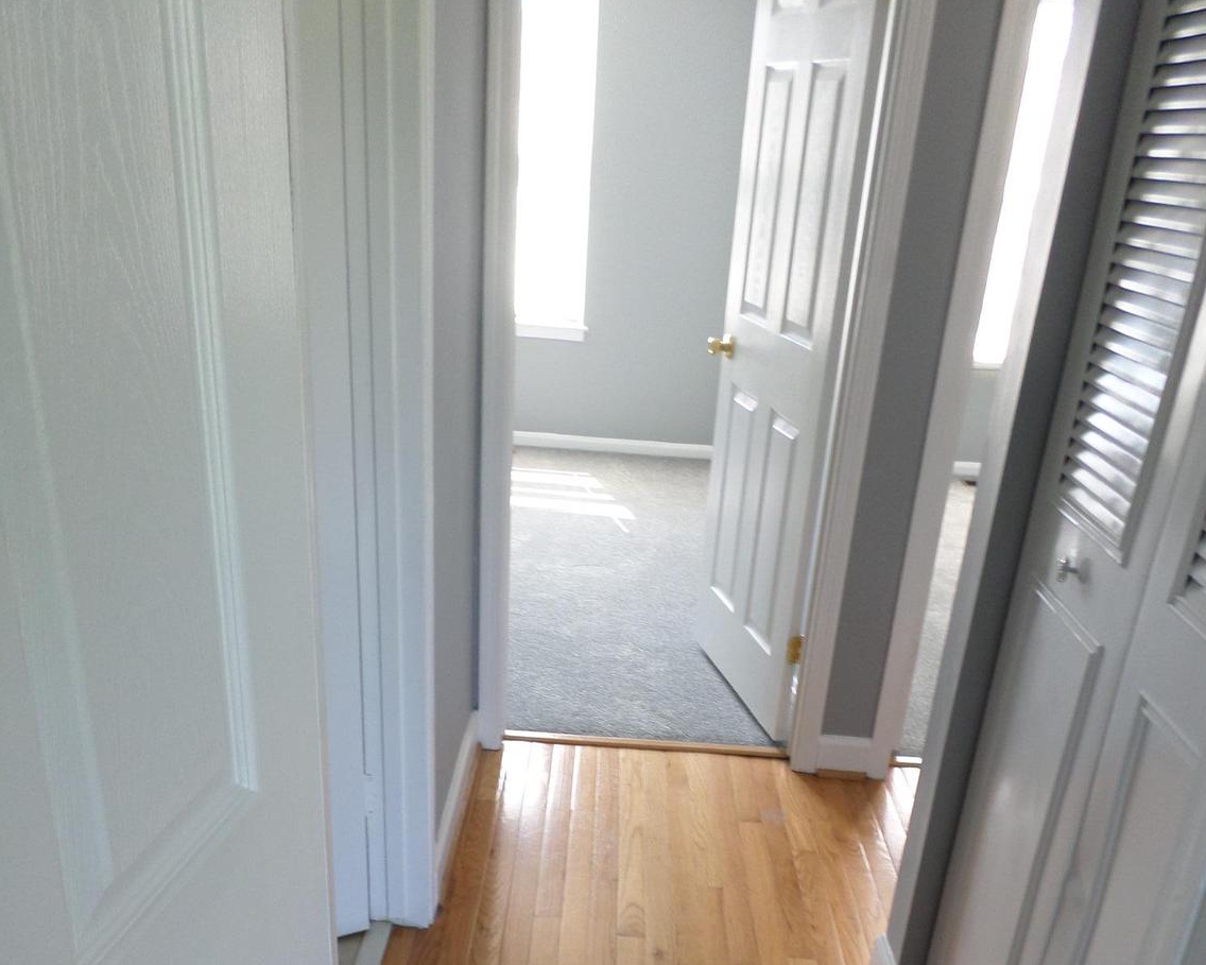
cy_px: 787
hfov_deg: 54.2
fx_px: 1178
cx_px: 605
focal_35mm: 33
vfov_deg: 42.3
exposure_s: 1/30
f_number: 2.5
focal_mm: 4.5
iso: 80
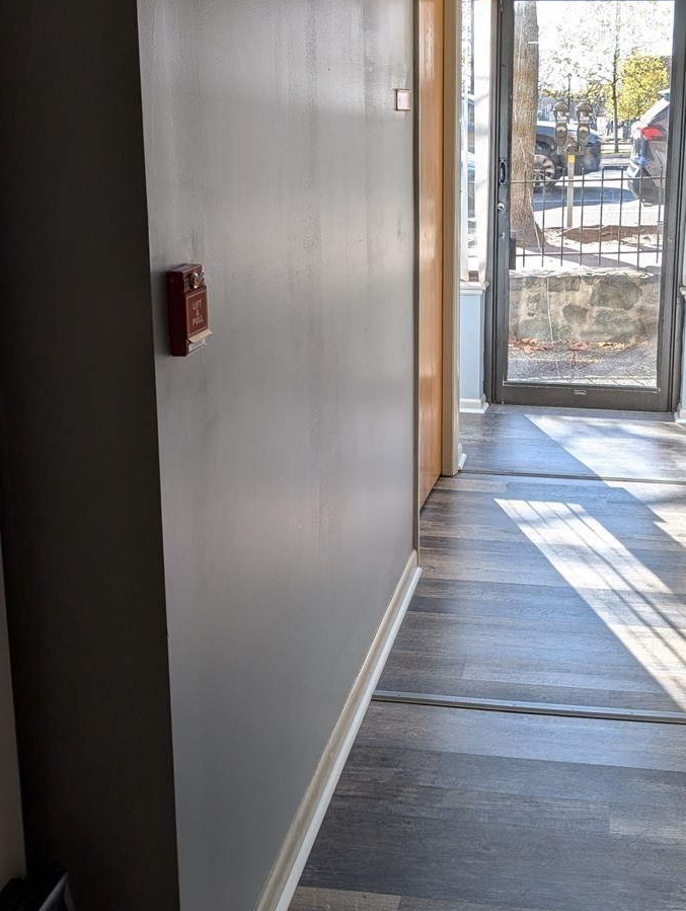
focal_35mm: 41
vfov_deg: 45.3
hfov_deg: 34.7
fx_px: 1081
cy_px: 331
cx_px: 485
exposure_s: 1/128
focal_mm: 6.9
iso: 19
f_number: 1.68
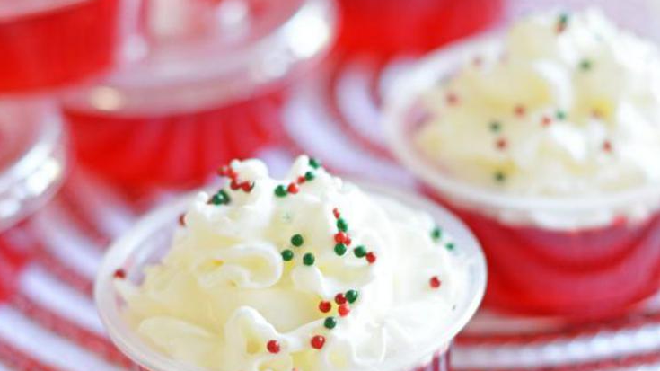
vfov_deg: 10.2
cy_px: 163
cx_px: 329
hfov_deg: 18.0
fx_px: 2082
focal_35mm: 119
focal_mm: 50
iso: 400
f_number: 3.2
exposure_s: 1/60
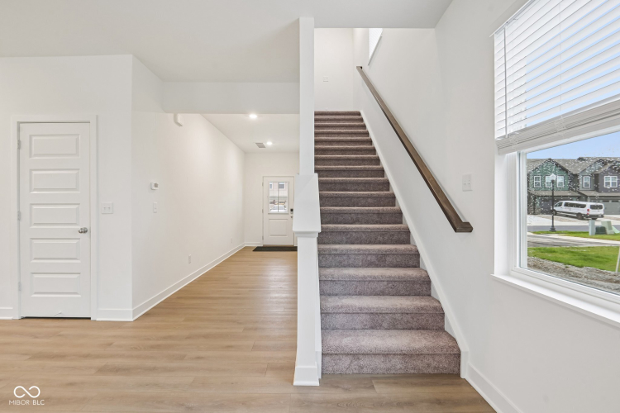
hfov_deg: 96.7
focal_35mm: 16
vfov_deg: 73.7
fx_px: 276
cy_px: 206
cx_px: 310
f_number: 8
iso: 250
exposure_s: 1/15
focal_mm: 16
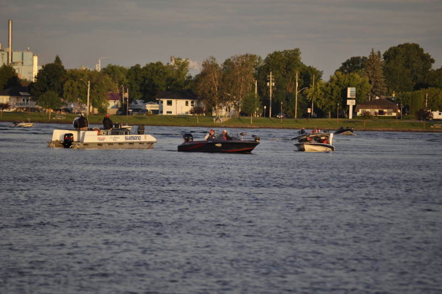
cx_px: 221
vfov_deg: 4.6
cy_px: 147
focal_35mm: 300
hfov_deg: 6.9
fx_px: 3678
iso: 400
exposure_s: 1/1000
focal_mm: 200
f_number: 5.6
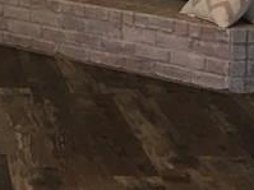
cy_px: -40
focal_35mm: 149
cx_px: -88
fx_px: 1093
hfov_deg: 12.8
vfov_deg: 9.8
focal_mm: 4.15
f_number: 2.2
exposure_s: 1/30
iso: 64
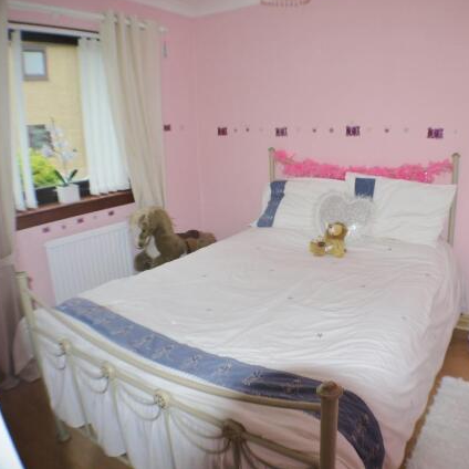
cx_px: 307
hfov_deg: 47.8
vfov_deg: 48.4
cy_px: 230
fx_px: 521
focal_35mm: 34
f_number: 3.5
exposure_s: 1/125
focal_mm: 14
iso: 160
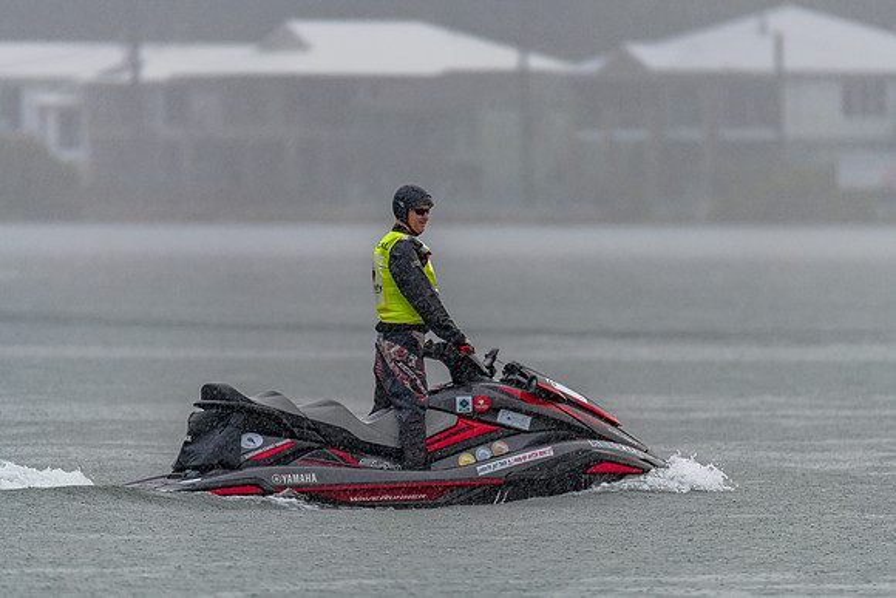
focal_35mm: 622
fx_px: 15495
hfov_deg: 3.3
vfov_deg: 2.2
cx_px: 457
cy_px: 299
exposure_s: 1/500
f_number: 6.3
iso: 800
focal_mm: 600
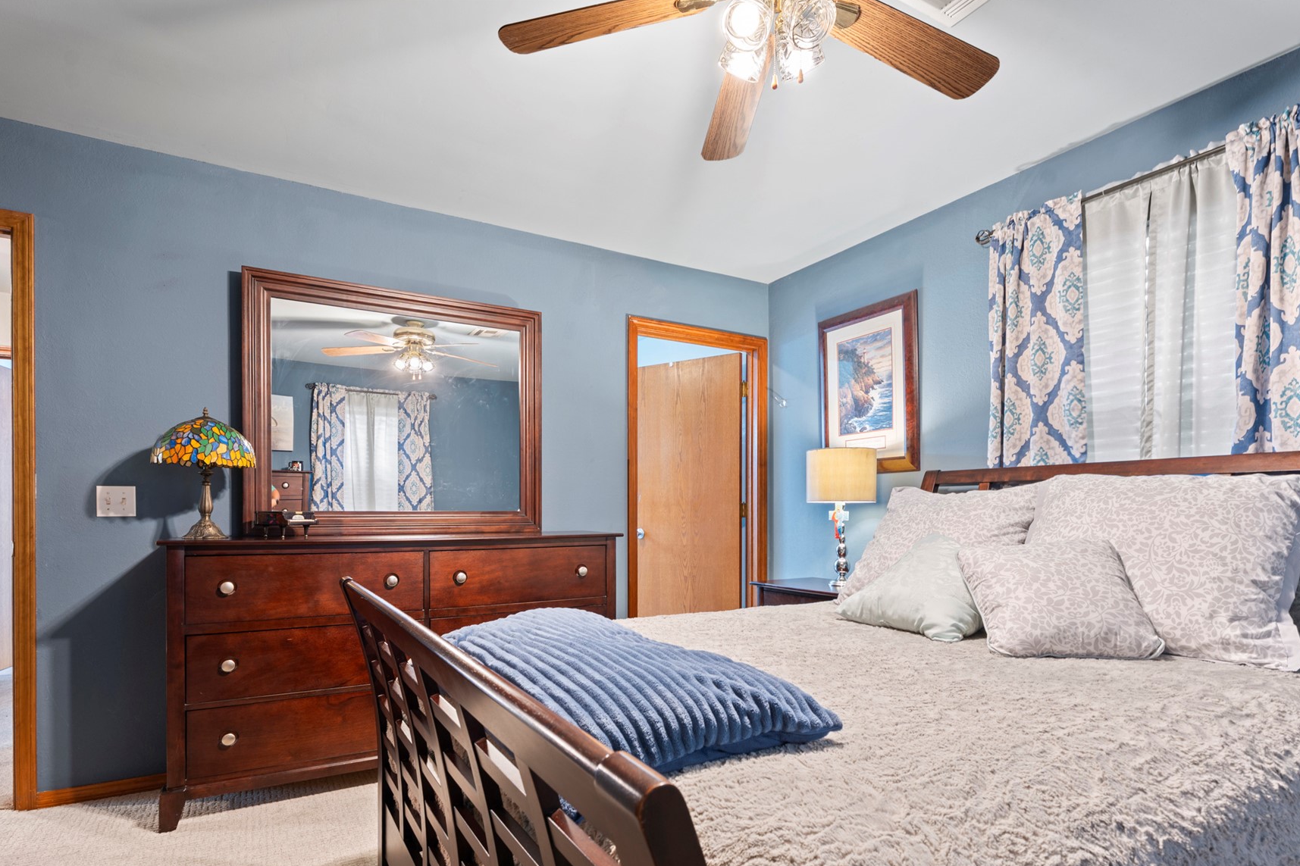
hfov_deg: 86.9
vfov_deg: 64.1
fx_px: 686
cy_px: 510
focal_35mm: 19
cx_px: 650
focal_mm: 16
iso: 200
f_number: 8
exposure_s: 8
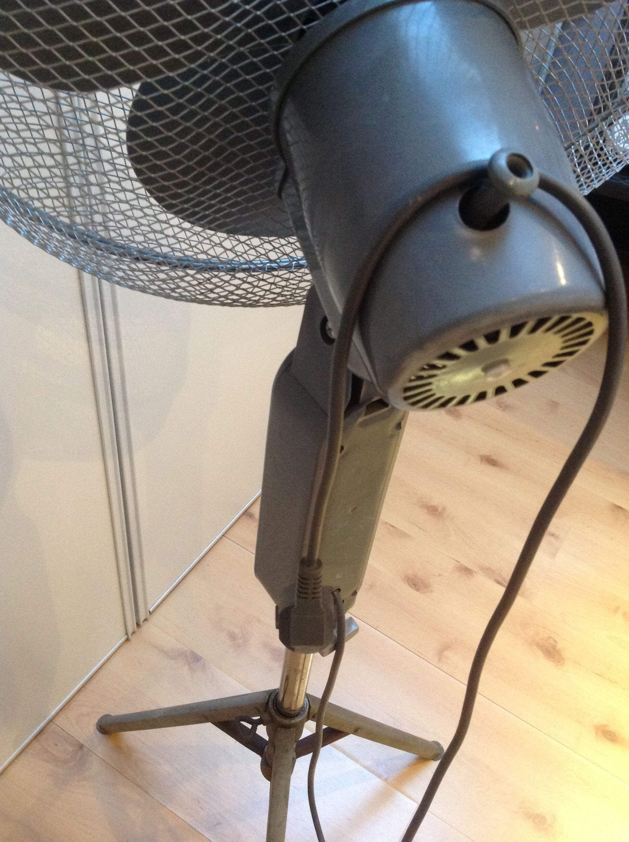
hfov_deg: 40.6
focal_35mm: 35
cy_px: 421
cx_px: 314
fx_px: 850
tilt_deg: -47.0
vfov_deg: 52.7
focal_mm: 4.28
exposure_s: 1/15
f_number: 2.4
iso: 320
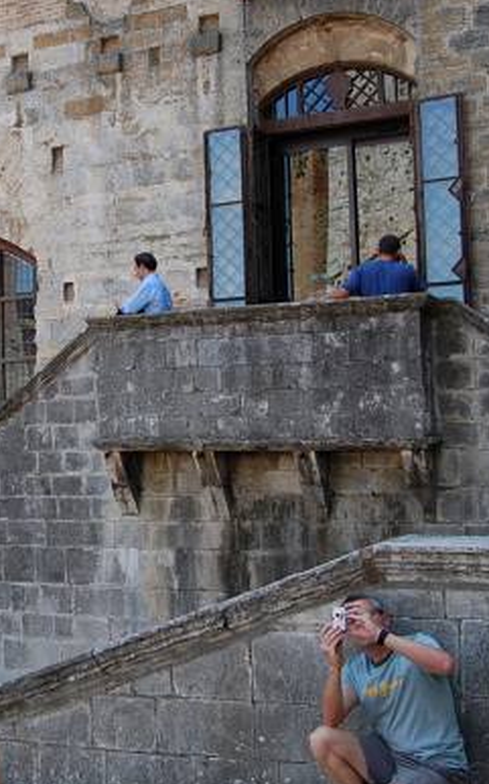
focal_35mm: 47
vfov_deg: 42.6
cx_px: 110
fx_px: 1003
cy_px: 362
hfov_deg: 27.0
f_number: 9
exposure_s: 1/125
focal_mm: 18
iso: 400
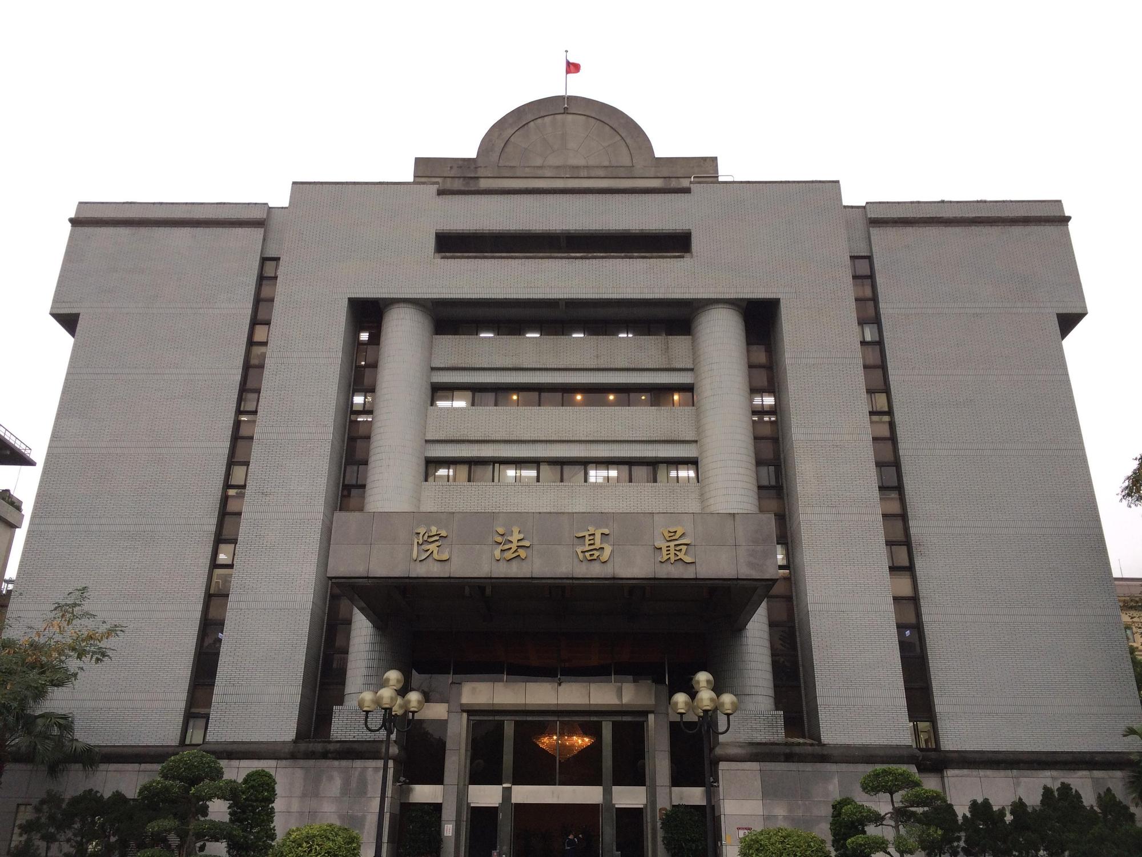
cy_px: 428
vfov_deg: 46.8
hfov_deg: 60.0
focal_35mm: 30
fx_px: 990
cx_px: 571
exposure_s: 1/60
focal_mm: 4.12
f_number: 2.2
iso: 50
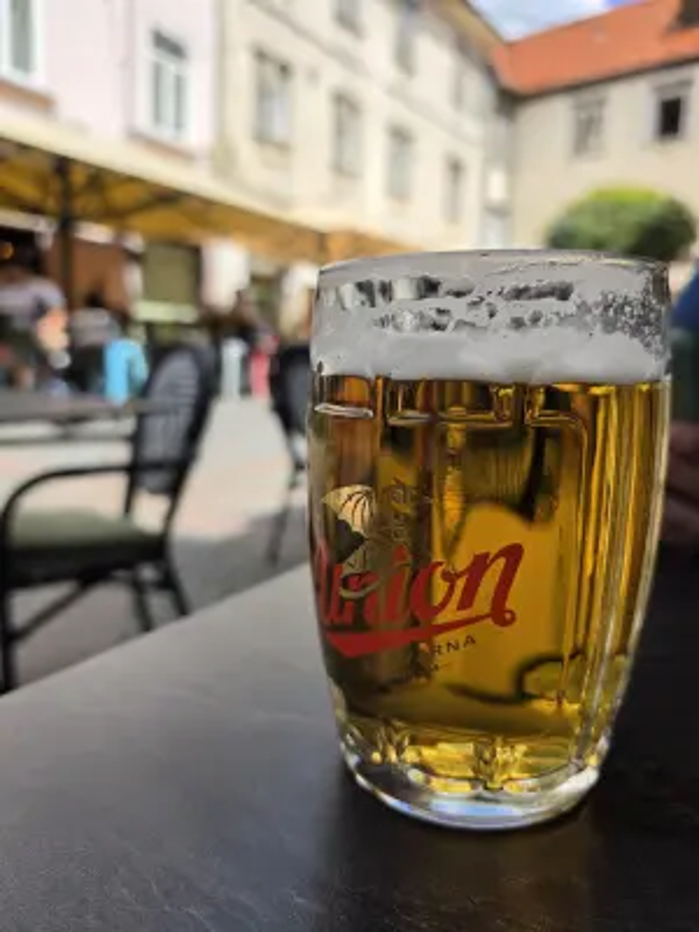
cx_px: 350
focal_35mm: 23
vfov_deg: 73.9
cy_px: 466
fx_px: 619
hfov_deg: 58.9
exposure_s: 1/6147
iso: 64
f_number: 1.4
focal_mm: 6.5
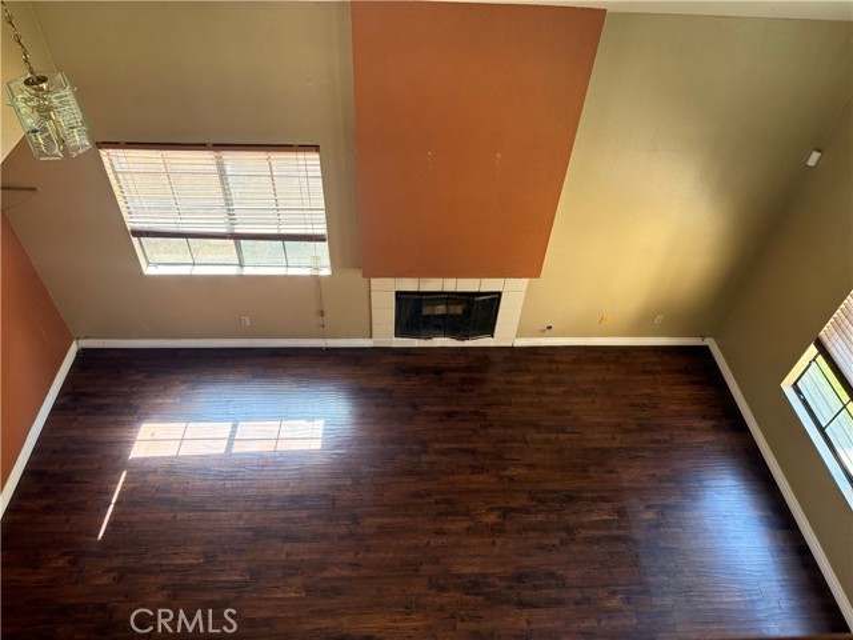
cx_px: 426
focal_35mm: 24
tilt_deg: -45.3
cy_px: 320
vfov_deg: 56.8
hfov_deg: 71.6
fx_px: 591
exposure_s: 1/150
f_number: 1.78
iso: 200
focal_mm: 6.76
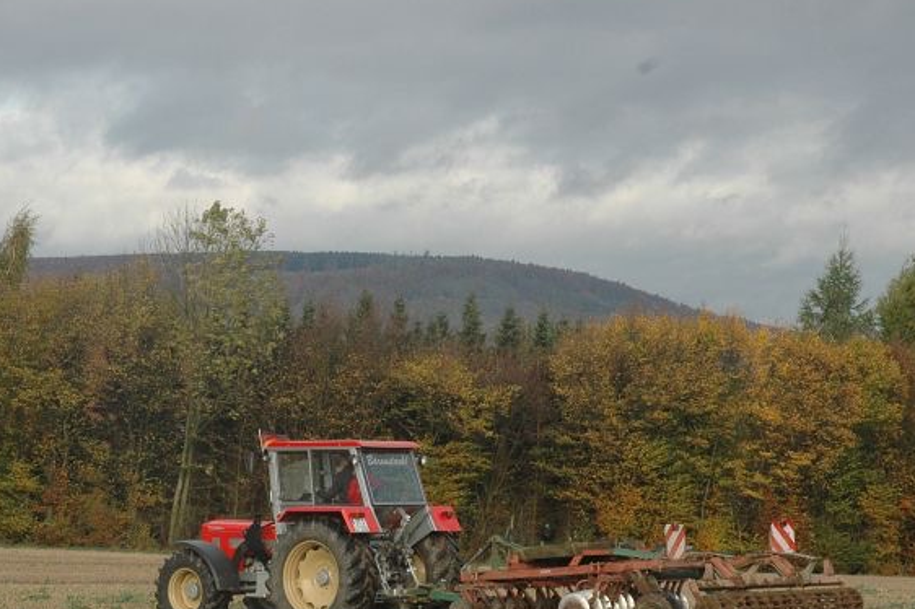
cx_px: 433
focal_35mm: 111
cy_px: 384
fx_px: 2819
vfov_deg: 12.3
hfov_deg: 18.4
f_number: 9
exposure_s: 1/320
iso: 400
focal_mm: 52
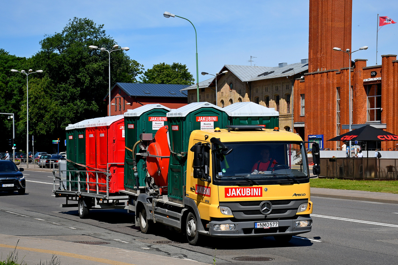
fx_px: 829
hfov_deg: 27.0
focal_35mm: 75
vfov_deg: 18.2
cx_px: 199
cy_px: 132
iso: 200
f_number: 6.3
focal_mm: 50
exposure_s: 1/1600
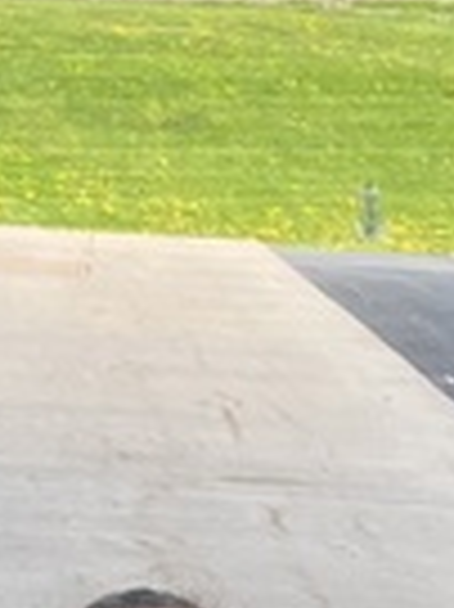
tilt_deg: -19.3
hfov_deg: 7.4
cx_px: 760
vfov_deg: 9.2
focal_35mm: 197
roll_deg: -3.6
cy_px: 1369
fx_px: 3450
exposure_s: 1/1647
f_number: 1.6
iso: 50
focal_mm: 5.1
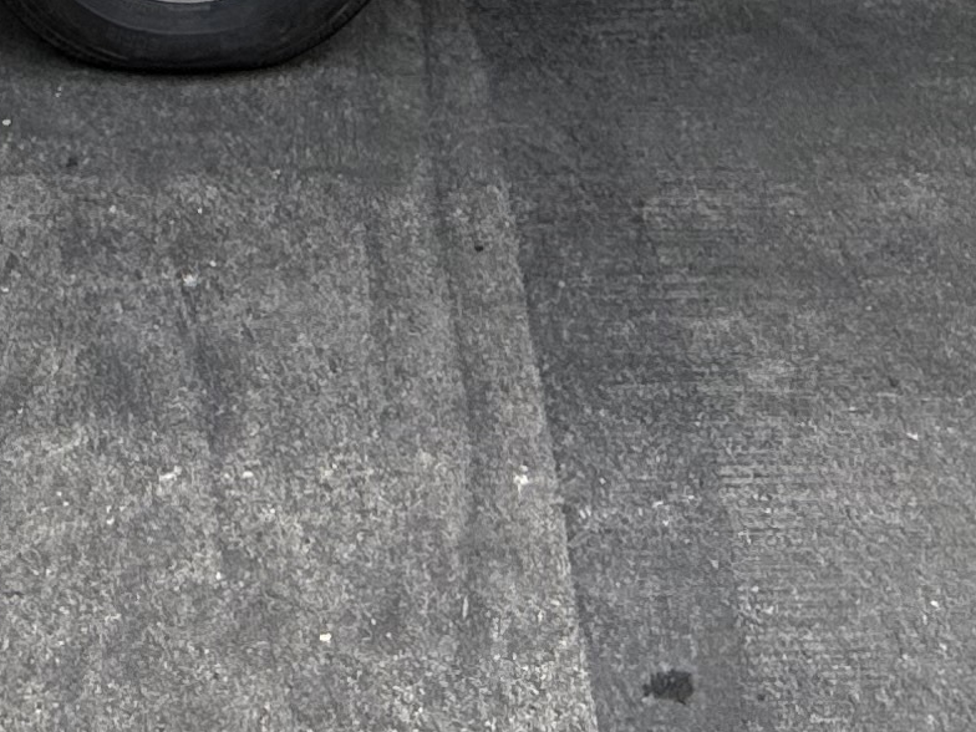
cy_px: -879
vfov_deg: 15.0
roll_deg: -0.4
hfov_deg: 26.9
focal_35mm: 72
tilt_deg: -4.4
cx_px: 340
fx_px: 2030
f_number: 2.2
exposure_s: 1/1050
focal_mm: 2.22
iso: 50
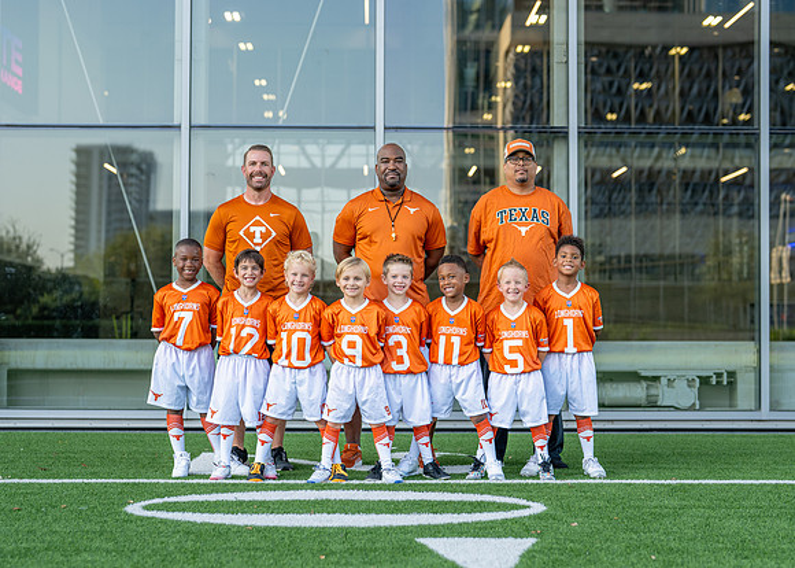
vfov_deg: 23.2
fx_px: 1381
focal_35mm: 61
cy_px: 302
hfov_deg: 32.1
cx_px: 398
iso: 100
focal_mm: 50
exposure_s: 1/400
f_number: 2
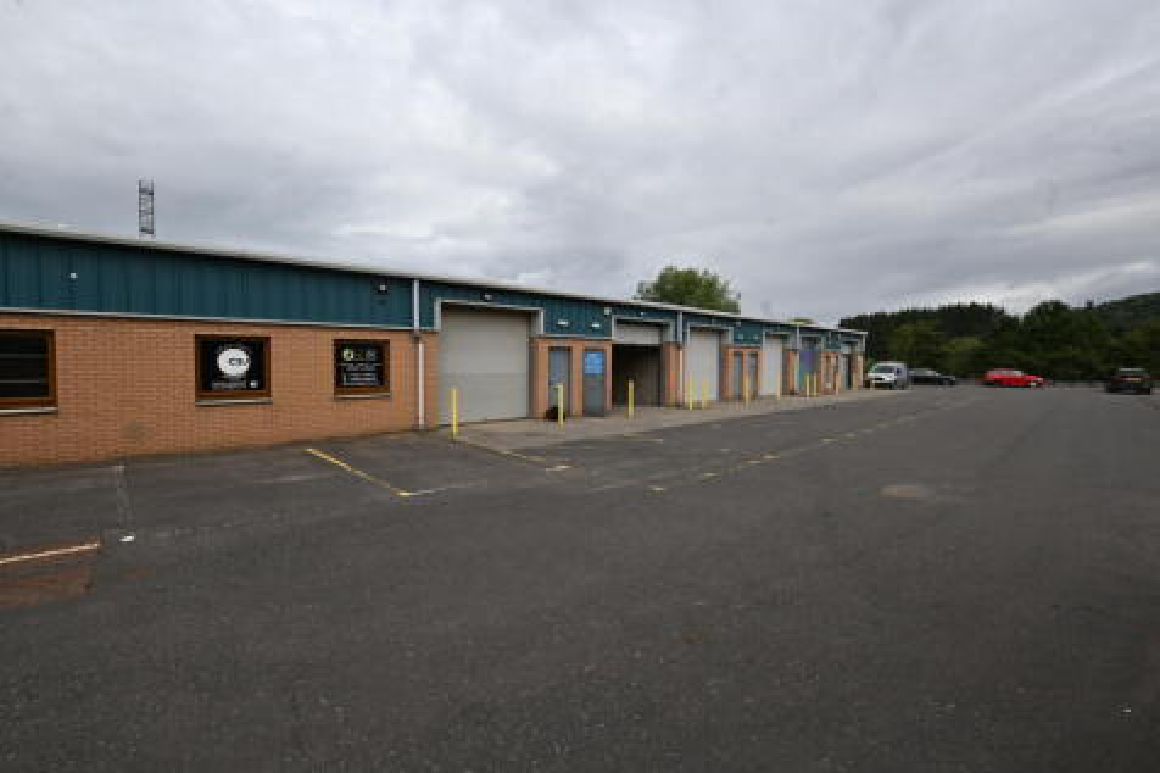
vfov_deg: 77.3
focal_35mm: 15
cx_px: 580
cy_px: 386
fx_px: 483
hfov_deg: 100.4
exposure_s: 1/500
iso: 400
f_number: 11
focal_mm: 10
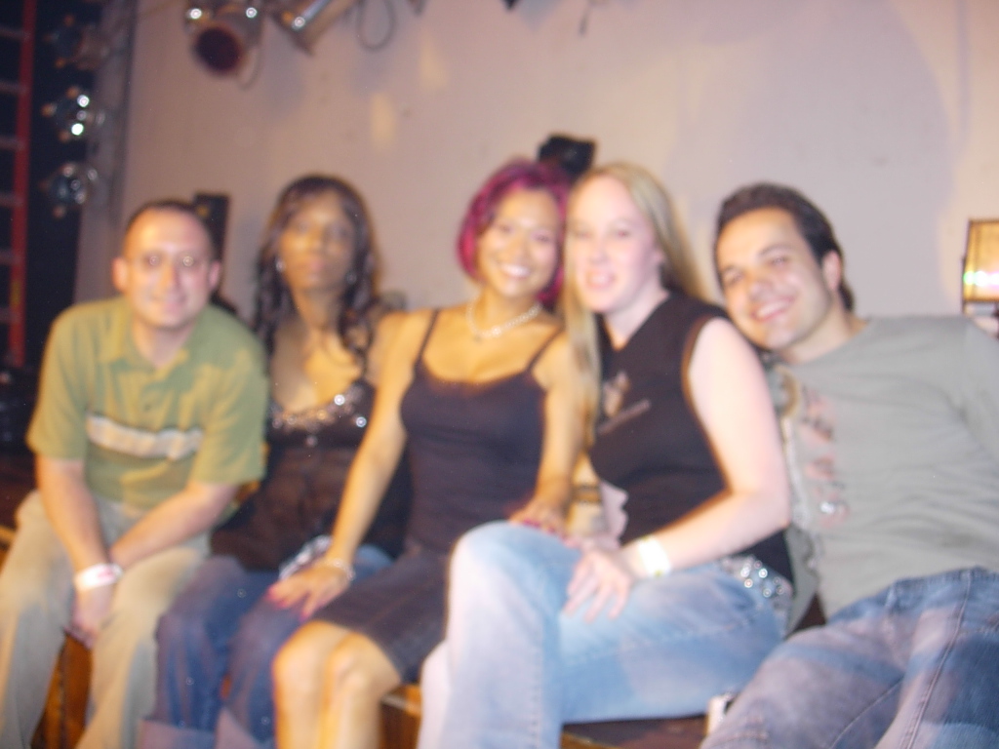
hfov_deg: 49.0
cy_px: 374
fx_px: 1097
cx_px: 500
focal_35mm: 38
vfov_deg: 37.7
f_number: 2.8
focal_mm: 7.8
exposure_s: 1/1.1
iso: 79
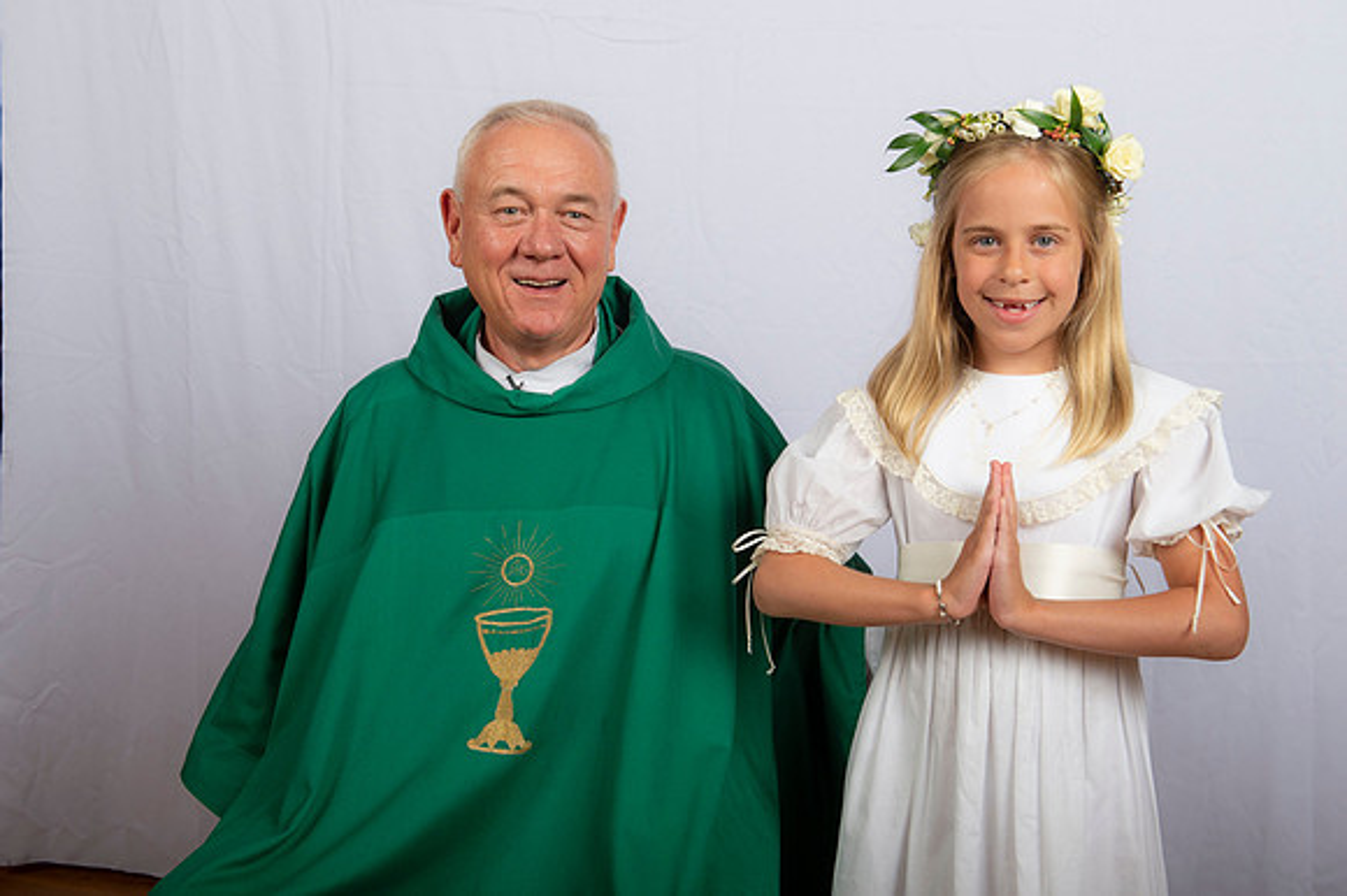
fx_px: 1795
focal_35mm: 48
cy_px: 448
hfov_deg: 41.1
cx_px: 674
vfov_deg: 28.0
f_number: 8
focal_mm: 48
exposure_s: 1/200
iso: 320
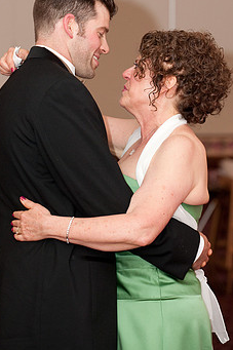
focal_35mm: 165
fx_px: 1603
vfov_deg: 12.5
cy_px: 140
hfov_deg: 8.3
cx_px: 113
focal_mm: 125
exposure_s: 1/40
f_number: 5
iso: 1600
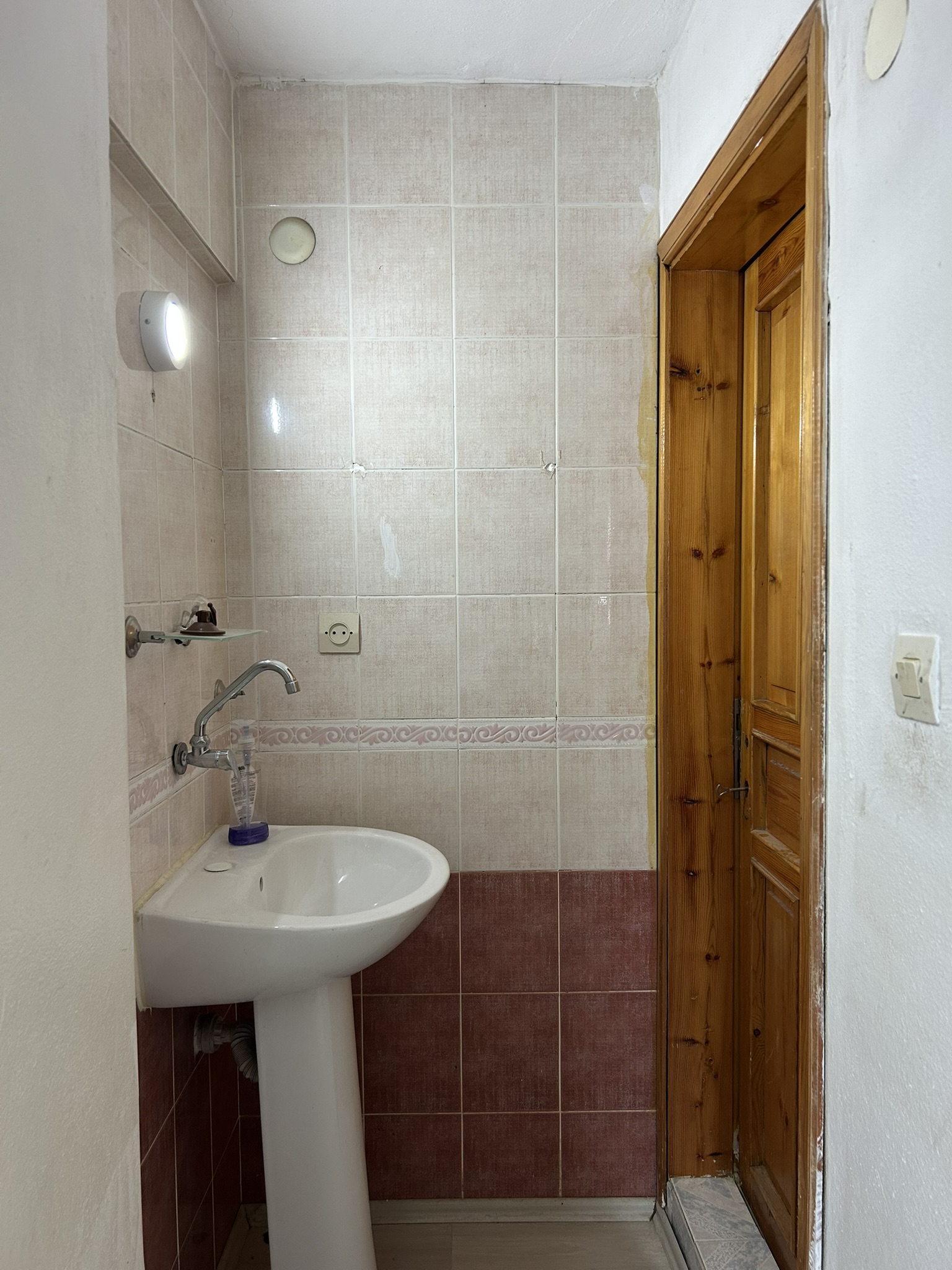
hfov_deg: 53.1
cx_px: 476
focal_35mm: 26
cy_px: 635
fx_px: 953
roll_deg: -0.3
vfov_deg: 67.3
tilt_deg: -3.2
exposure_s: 1/50
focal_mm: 5.7
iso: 100
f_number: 1.5
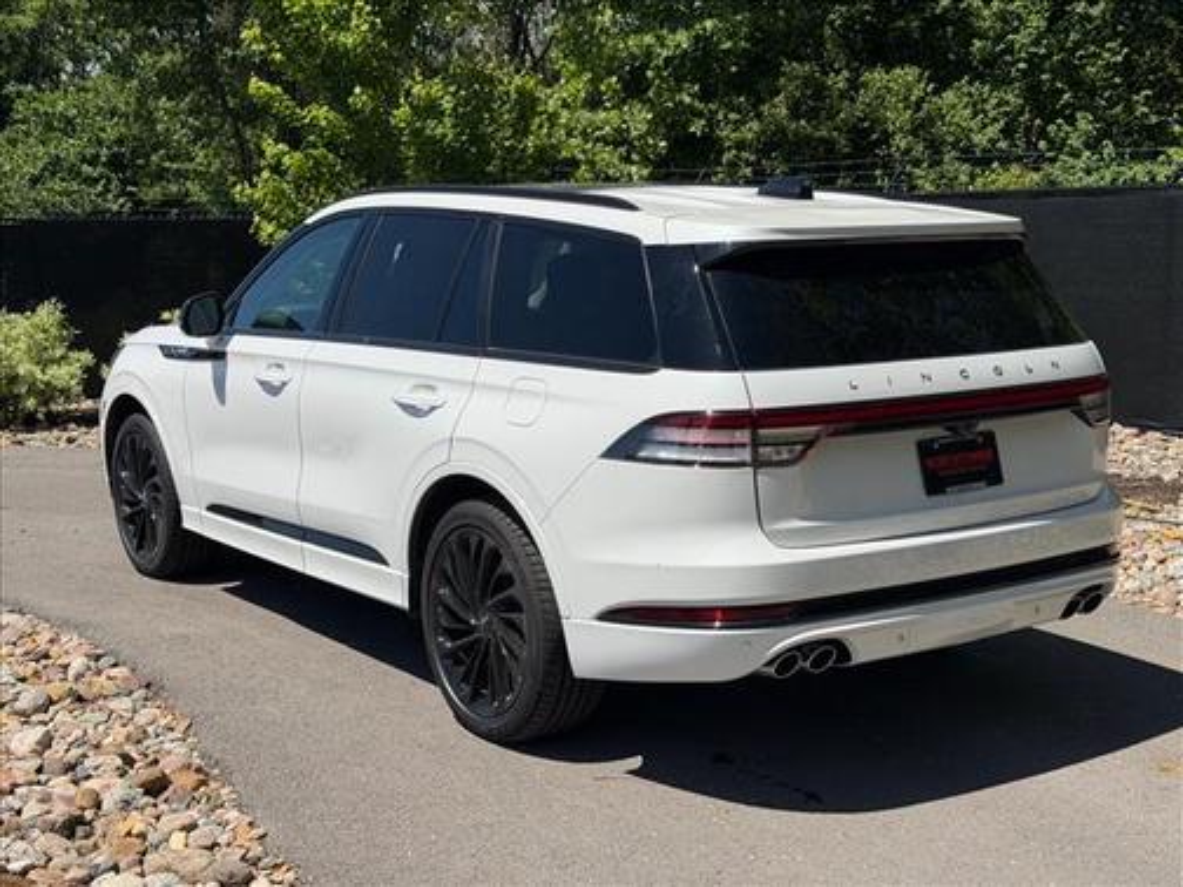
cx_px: 592
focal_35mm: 48
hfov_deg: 39.7
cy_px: 444
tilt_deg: -9.0
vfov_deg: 30.3
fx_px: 1640
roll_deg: +2.6
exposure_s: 1/7143
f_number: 1.78
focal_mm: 6.76
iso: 64
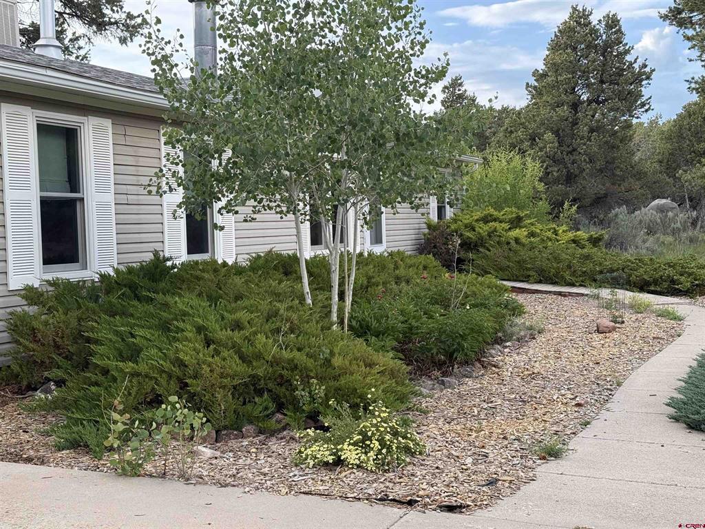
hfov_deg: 39.7
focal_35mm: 48
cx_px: 352
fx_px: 978
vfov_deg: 30.3
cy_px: 264
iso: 100
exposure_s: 1/726
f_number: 1.78
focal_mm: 6.76
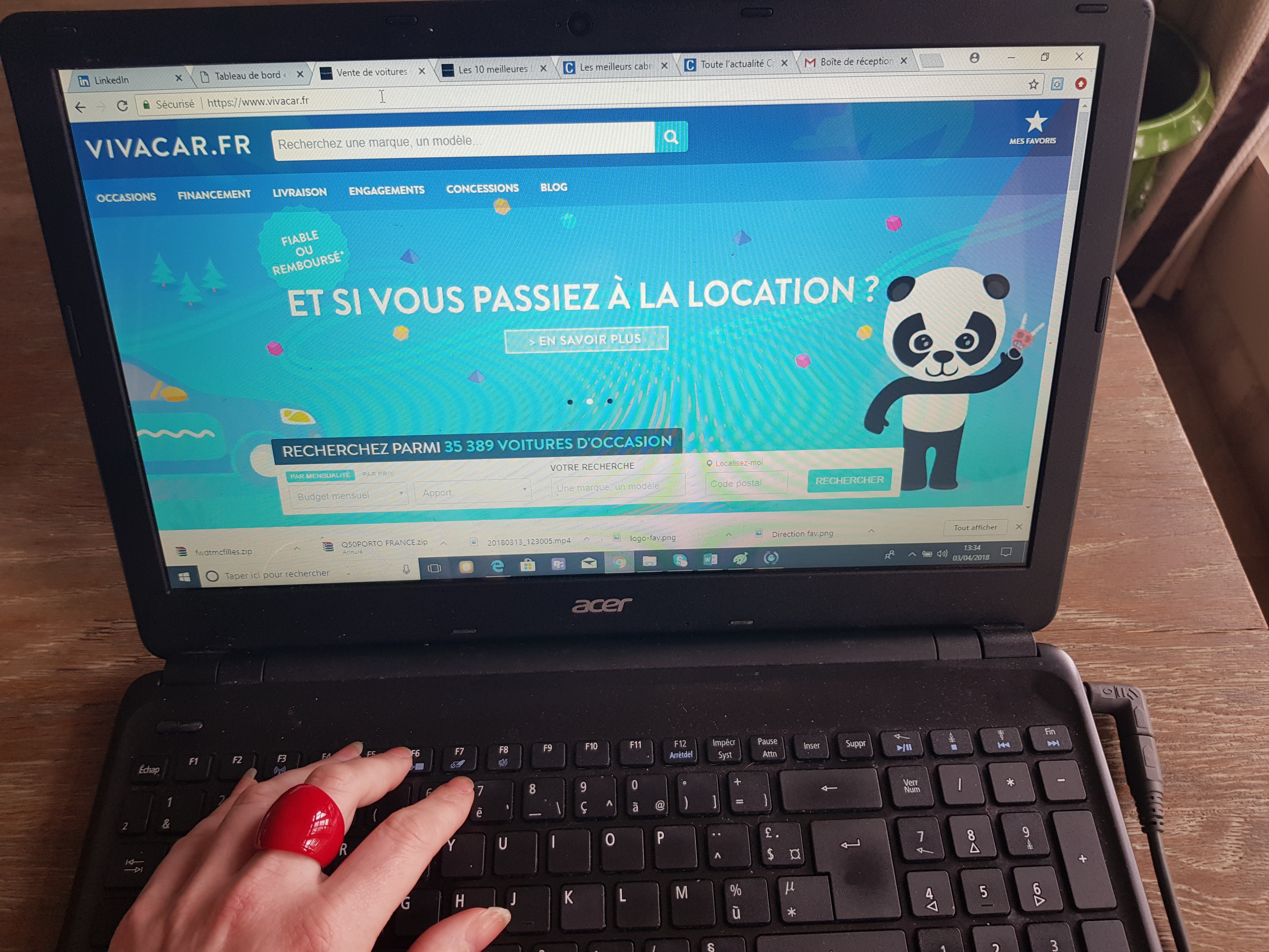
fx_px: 953
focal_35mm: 26
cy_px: 476
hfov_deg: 67.3
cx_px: 634
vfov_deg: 53.1
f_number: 1.7
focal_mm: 4.2
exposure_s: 1/50
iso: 80
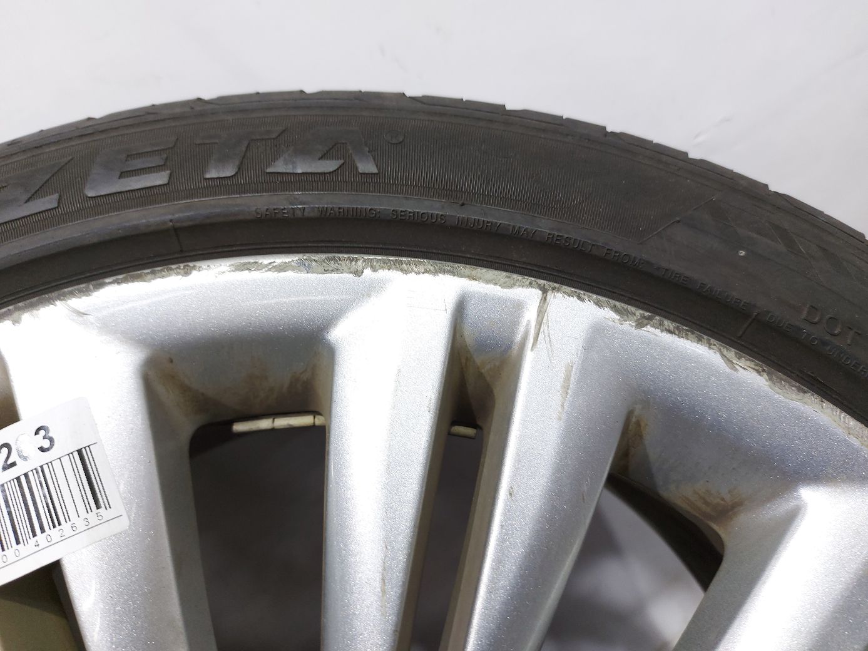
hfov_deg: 71.6
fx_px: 602
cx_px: 434
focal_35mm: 24
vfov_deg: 56.8
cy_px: 326
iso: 125
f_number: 1.8
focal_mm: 5.23
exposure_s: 1/50
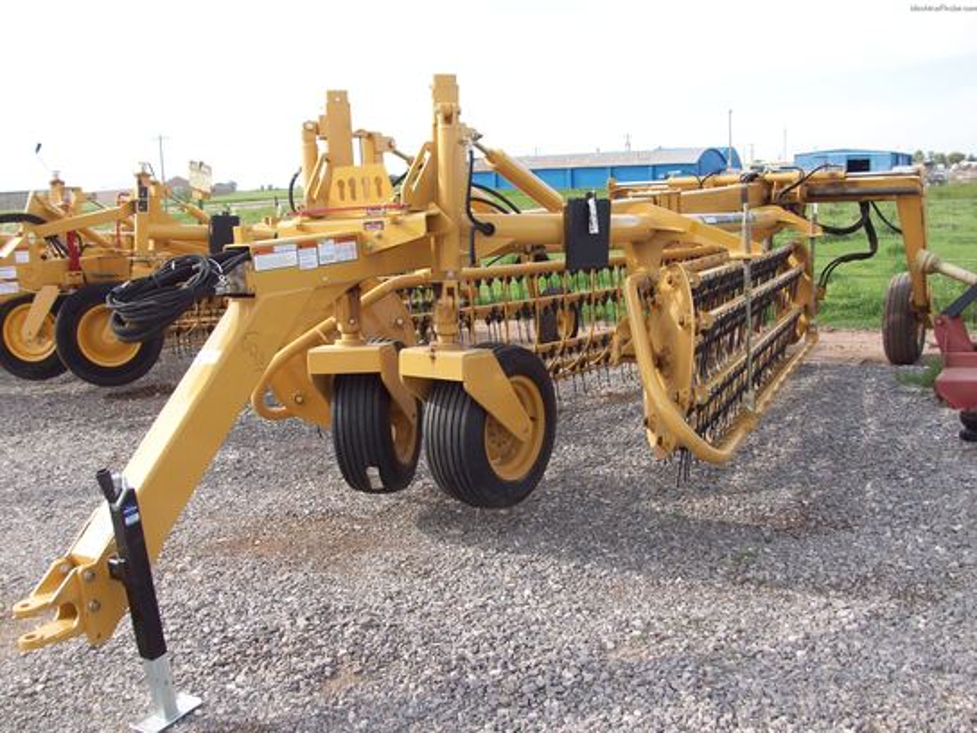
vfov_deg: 41.8
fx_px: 960
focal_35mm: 34
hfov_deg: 54.0
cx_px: 488
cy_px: 366
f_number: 2.8
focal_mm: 5.7
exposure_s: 1/344
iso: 64
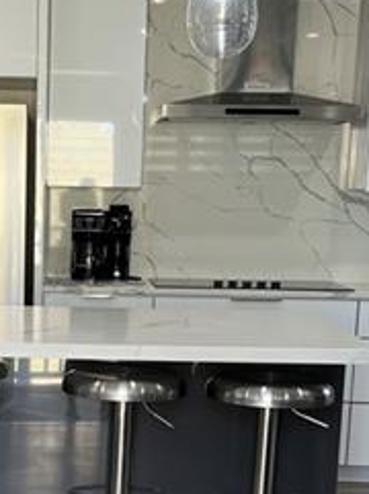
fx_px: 1183
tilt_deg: -11.4
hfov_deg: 17.5
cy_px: 416
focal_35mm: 83
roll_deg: -0.8
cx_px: 59
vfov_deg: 23.2
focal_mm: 5.7
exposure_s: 1/146
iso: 50
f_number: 1.5
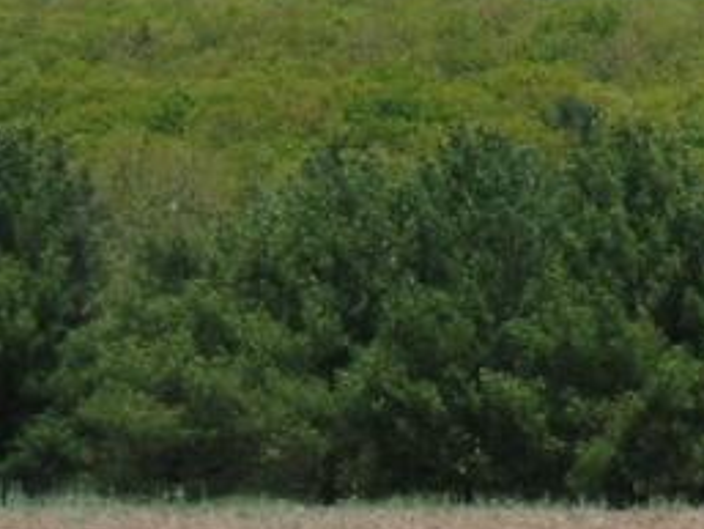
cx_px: 1882
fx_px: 10601
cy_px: 137
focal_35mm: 521
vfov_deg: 2.9
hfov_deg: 3.7
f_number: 3.9
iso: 80
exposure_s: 1/1000
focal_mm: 16.5
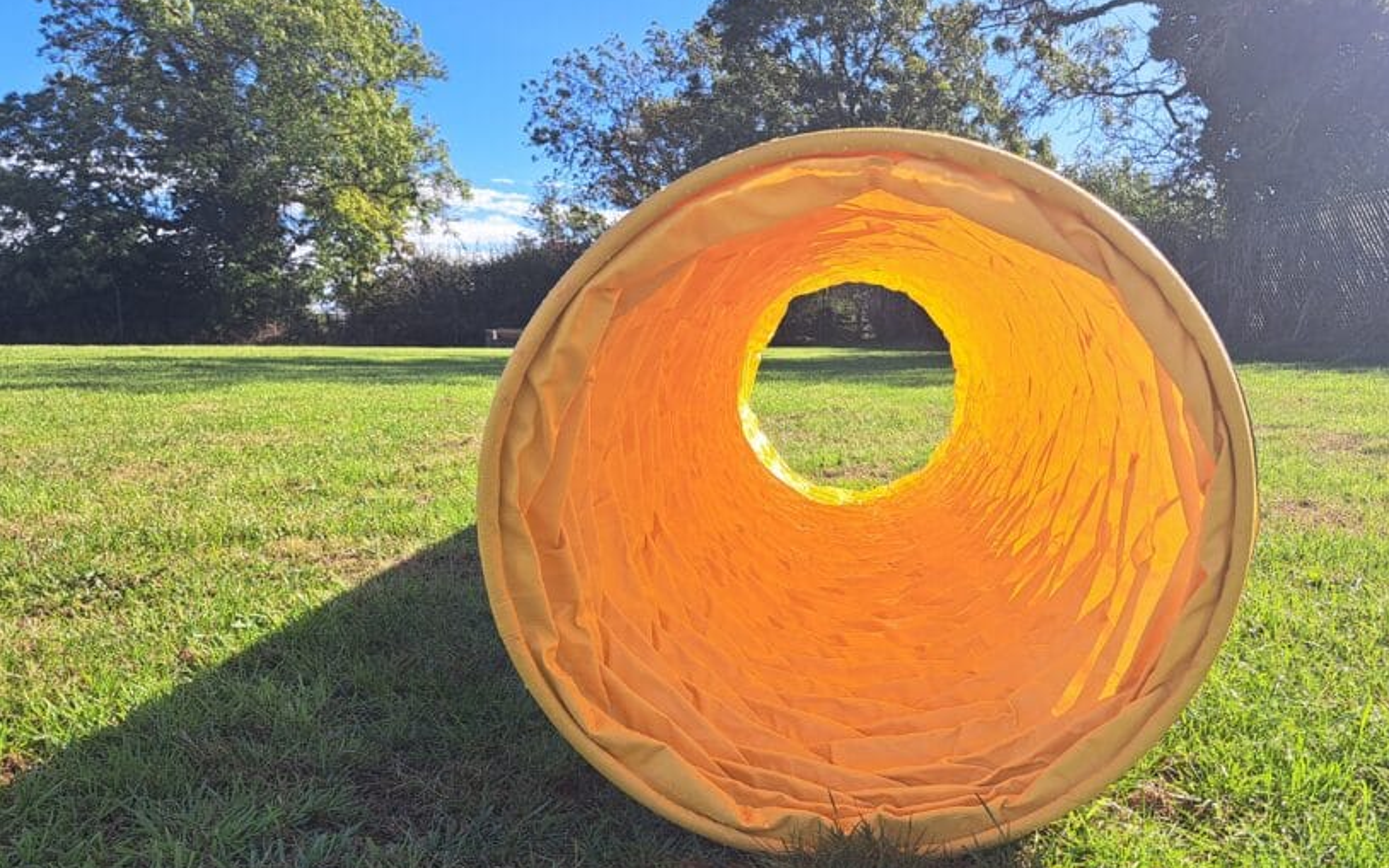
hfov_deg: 59.1
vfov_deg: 38.7
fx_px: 1212
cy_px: 616
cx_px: 845
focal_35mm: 32
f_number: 1.8
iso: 50
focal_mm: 5.23
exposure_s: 1/713
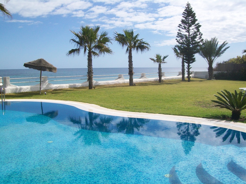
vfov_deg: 39.6
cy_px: 92
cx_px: 123
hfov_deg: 51.4
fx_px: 256
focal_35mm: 36
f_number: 4.8
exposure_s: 1/640
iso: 64
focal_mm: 6
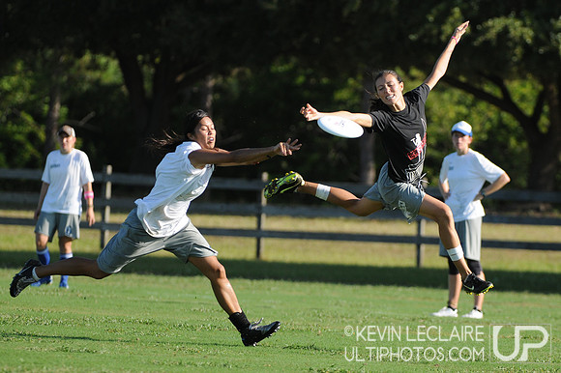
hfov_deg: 5.7
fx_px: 5607
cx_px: 280
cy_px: 186
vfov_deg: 3.8
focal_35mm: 360
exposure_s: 1/1600
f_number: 4
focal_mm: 240
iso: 400
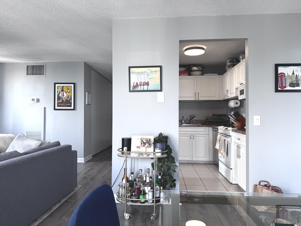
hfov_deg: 71.6
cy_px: 113
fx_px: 209
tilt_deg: -0.2
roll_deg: +0.0
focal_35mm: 24
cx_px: 150
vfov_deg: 56.8
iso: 80
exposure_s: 1/121
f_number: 1.78
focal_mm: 6.76
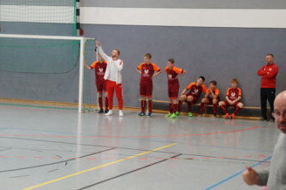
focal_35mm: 101
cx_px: 116
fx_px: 798
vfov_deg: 13.6
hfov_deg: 20.3
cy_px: 94
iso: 3200
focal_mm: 55
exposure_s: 1/50
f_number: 13
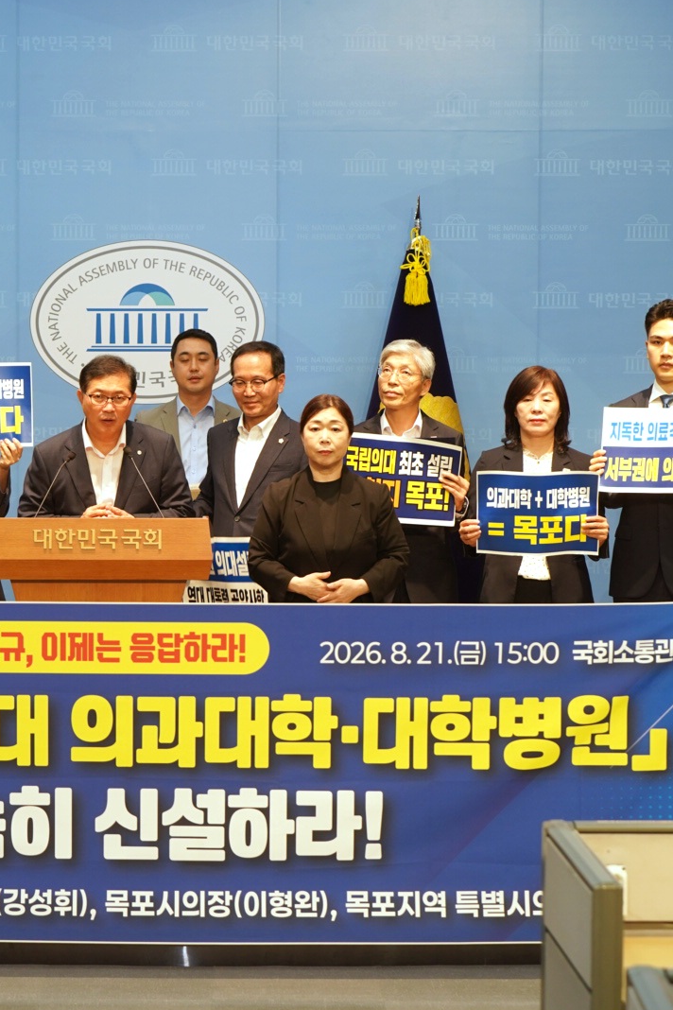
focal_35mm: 106
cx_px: 121
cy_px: 500
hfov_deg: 12.9
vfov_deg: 19.3
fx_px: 2972
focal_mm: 70
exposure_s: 1/161
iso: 800
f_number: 4
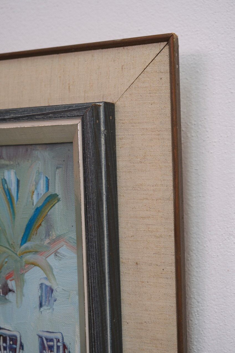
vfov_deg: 36.9
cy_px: 176
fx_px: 529
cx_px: 118
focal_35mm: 54
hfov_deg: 25.1
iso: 1250
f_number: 4
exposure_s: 1/52
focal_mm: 35.8
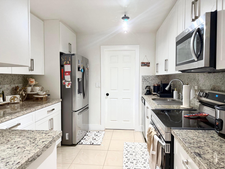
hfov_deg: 71.6
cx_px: 112
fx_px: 156
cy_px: 84
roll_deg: +0.1
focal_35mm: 24
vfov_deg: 56.8
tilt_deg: -2.6
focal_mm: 6.76
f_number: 1.78
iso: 250
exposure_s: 1/60
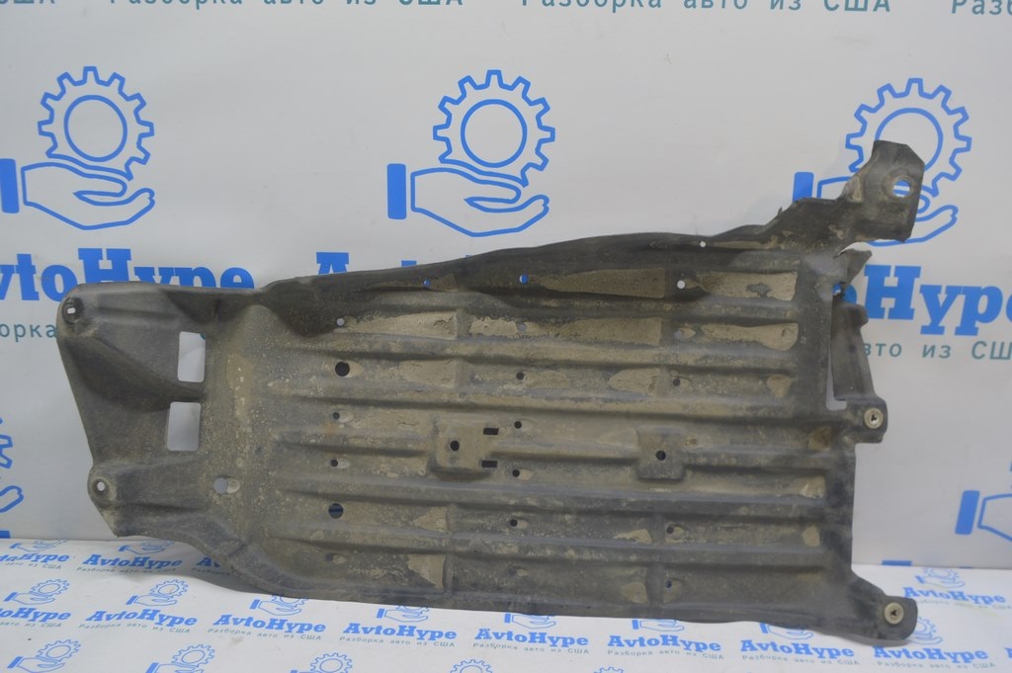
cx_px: 506
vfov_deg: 41.6
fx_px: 885
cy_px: 336
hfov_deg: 59.5
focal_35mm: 32
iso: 400
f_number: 5.6
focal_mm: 21
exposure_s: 1/20
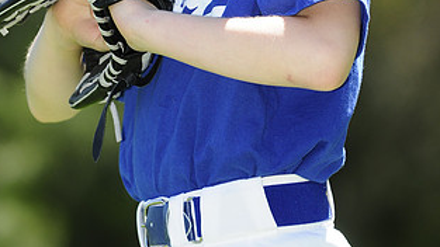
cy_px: -81
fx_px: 5425
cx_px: 217
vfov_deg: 2.6
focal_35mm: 465
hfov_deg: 4.6
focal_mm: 160
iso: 200
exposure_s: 1/800
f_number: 4
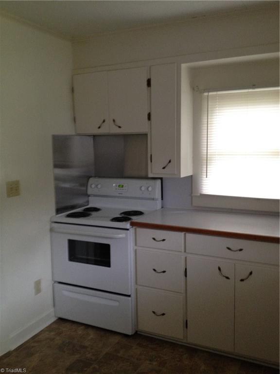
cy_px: 187
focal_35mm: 35
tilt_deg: -5.7
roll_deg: +0.8
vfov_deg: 52.6
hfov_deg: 40.7
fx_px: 377
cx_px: 140
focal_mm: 4.28
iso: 200
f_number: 2.4
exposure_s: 1/20
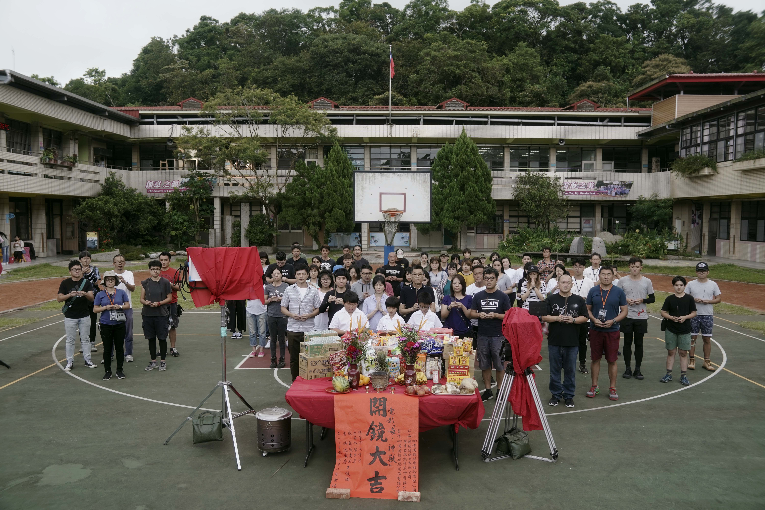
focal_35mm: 29
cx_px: 382
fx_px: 616
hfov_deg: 63.7
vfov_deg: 45.0
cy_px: 255
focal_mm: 29
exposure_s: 1/250
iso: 200
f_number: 4
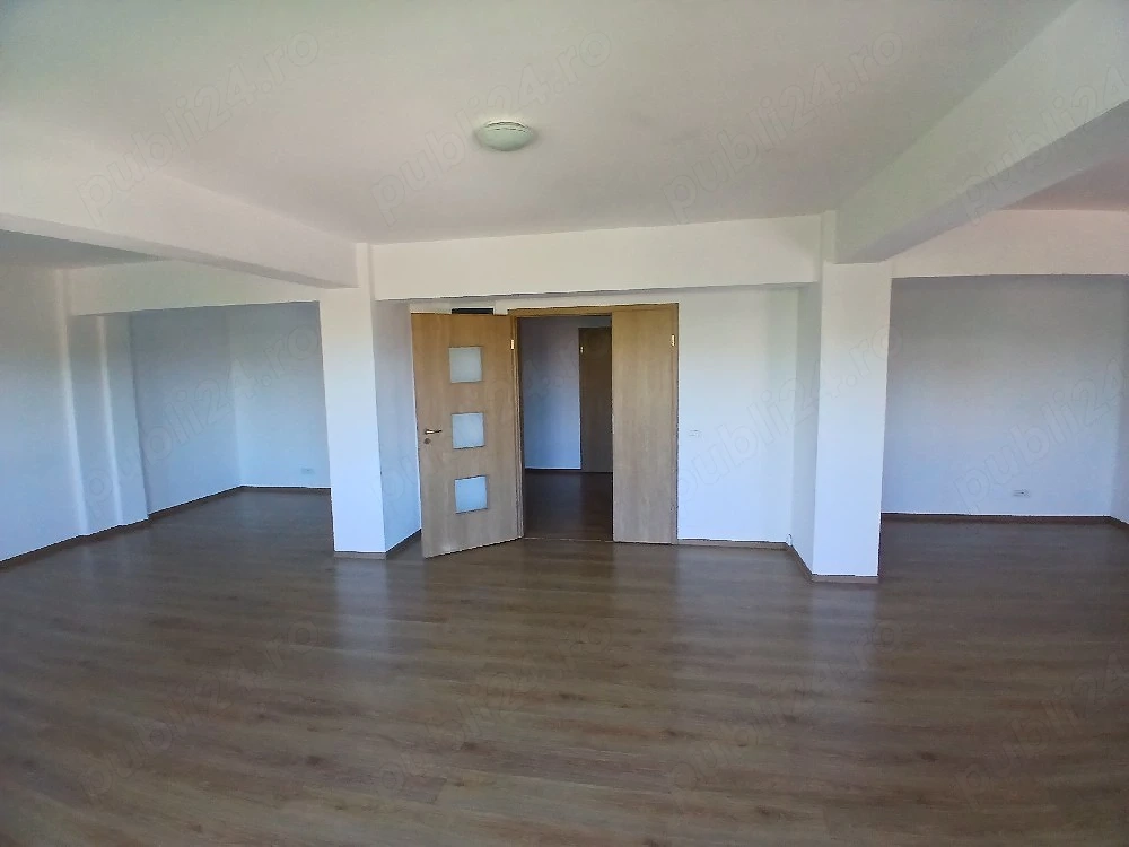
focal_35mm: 17
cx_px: 564
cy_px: 424
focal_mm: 1.4
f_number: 2.2
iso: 80
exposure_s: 1/33.3
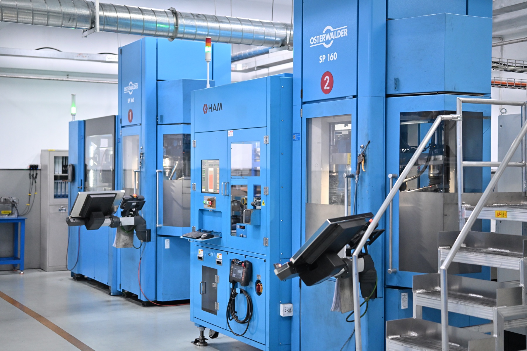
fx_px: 768
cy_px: 176
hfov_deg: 37.9
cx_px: 264
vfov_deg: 25.8
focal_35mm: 52
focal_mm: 35
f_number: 1.7
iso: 1250
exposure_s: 1/250
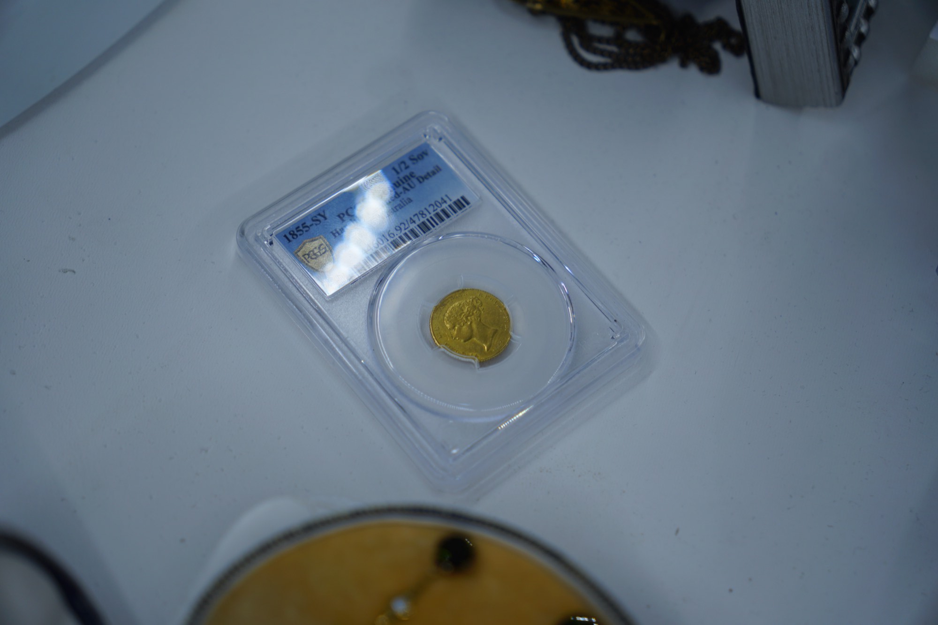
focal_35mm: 63
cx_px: 469
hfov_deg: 31.7
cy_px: 312
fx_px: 1653
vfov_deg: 21.4
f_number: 2.8
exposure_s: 1/1000
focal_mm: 42.3
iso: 100
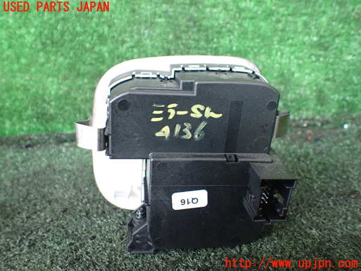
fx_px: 313
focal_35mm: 30
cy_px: 136
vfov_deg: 46.8
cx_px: 180
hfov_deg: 60.0
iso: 800
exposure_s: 1/125
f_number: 2.3
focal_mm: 5.4
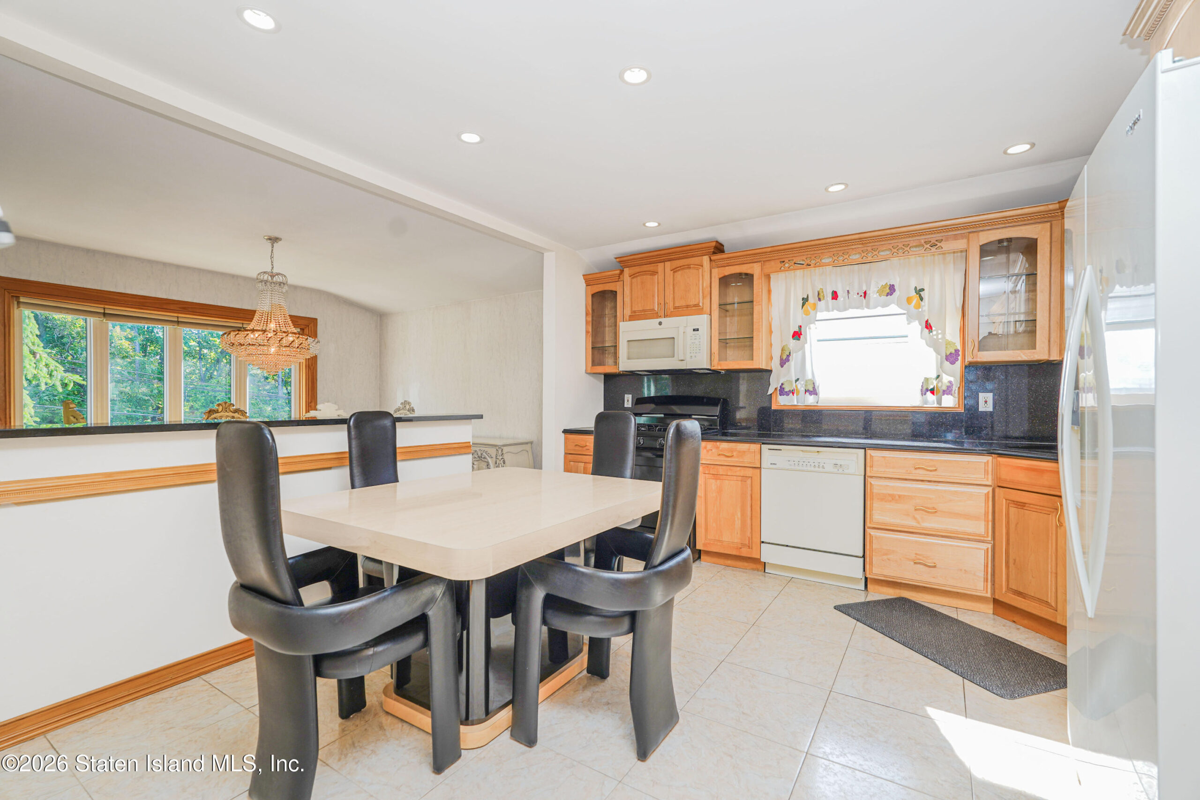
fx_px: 533
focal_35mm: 16
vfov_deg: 73.8
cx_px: 600
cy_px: 400
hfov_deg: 96.7
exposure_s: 1/50
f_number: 5
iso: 64
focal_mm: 16
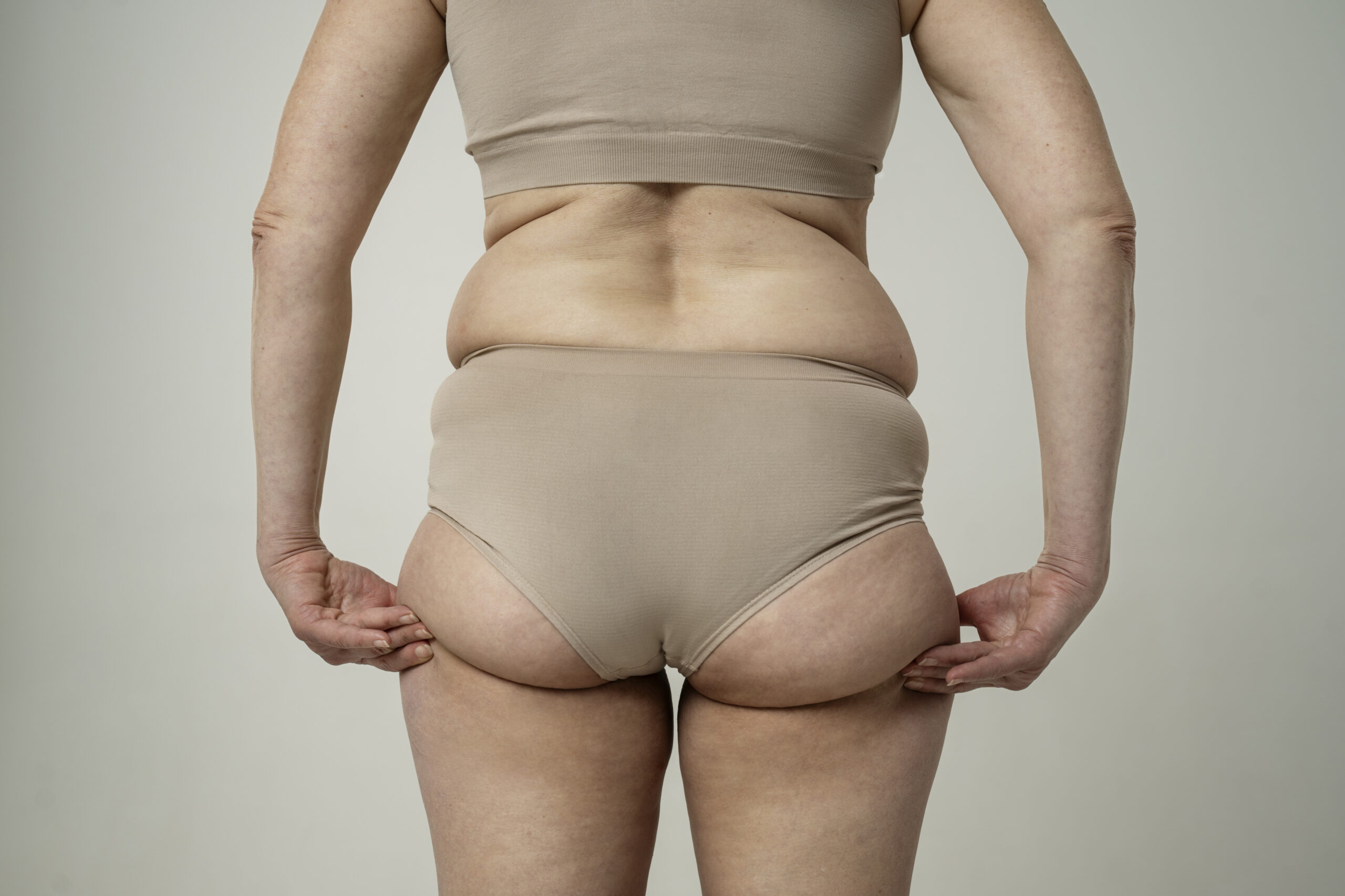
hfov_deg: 37.5
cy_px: 448
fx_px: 1980
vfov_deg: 25.5
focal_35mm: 53
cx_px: 672
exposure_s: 1/160
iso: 200
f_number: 5.6
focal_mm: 53
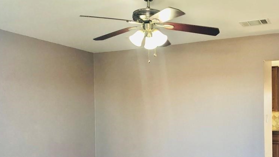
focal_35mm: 42
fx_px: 311
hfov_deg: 47.7
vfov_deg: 27.9
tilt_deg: +2.0
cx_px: 183
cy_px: 120
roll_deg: +0.0
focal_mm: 3.99
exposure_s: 1/30
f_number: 1.8
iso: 32
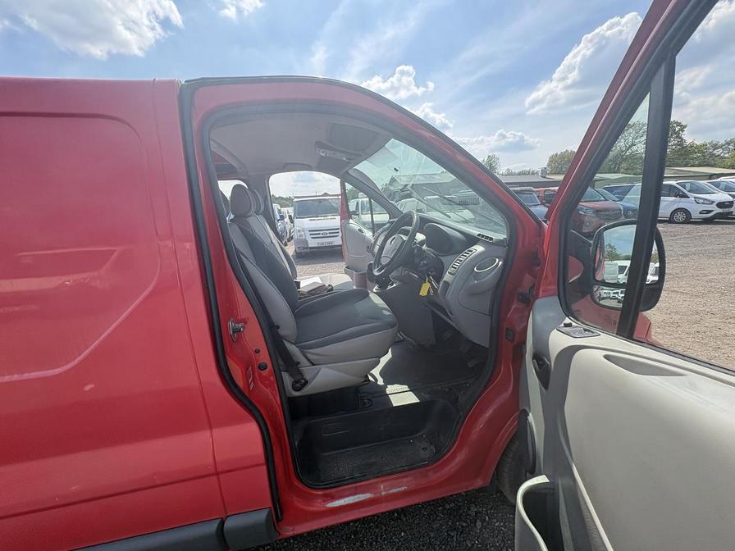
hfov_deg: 102.1
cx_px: 368
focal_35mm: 14
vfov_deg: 85.7
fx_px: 297
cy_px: 276
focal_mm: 2.22
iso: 64
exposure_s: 1/505
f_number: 2.2
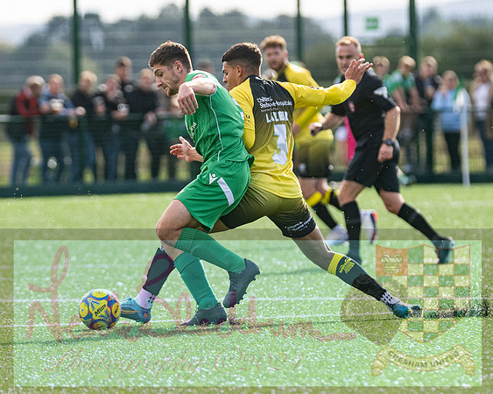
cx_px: 157
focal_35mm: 551
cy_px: 255
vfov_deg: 2.8
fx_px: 8037
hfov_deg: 3.5
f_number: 4
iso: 400
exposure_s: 1/1600
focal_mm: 240
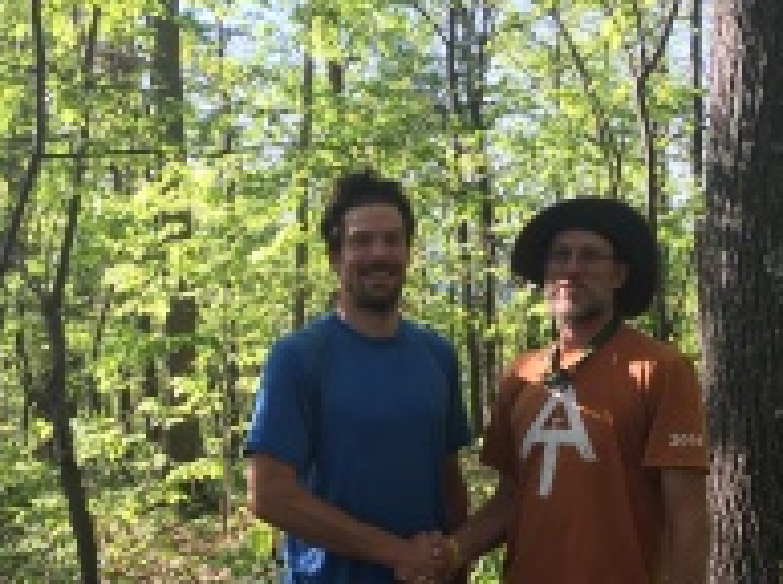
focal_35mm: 55
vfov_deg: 26.1
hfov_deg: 34.9
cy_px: 442
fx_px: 1242
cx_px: 454
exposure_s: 1/141
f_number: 2.2
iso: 25
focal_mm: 4.15
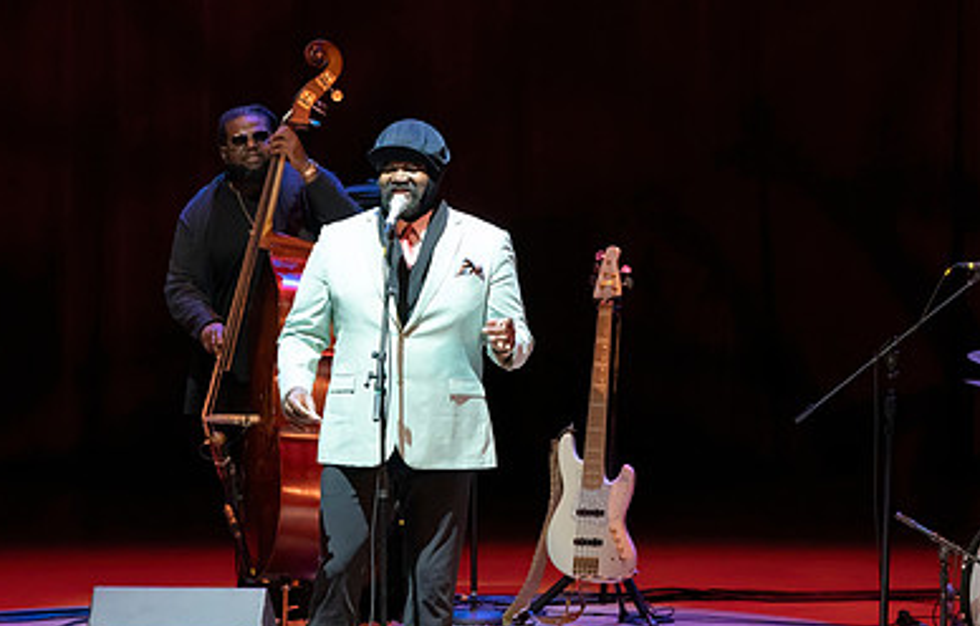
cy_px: 406
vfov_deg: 3.4
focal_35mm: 391
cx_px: 579
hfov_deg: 5.3
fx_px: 10510
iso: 6400
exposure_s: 1/250
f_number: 7.1
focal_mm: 200
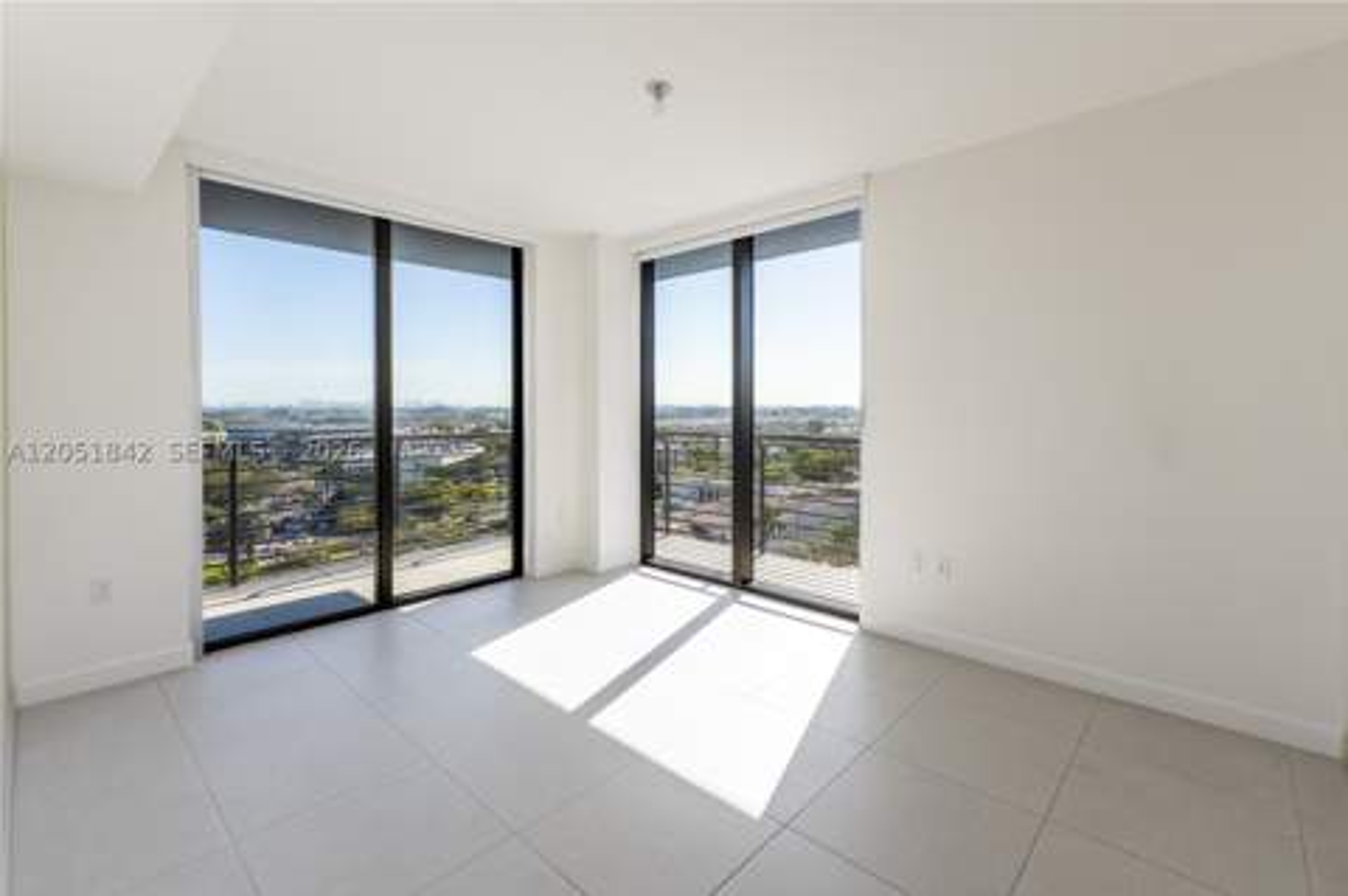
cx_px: 674
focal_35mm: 15
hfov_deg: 100.4
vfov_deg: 77.2
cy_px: 448
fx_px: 561
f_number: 7.1
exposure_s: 1/1000
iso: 320
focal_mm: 10
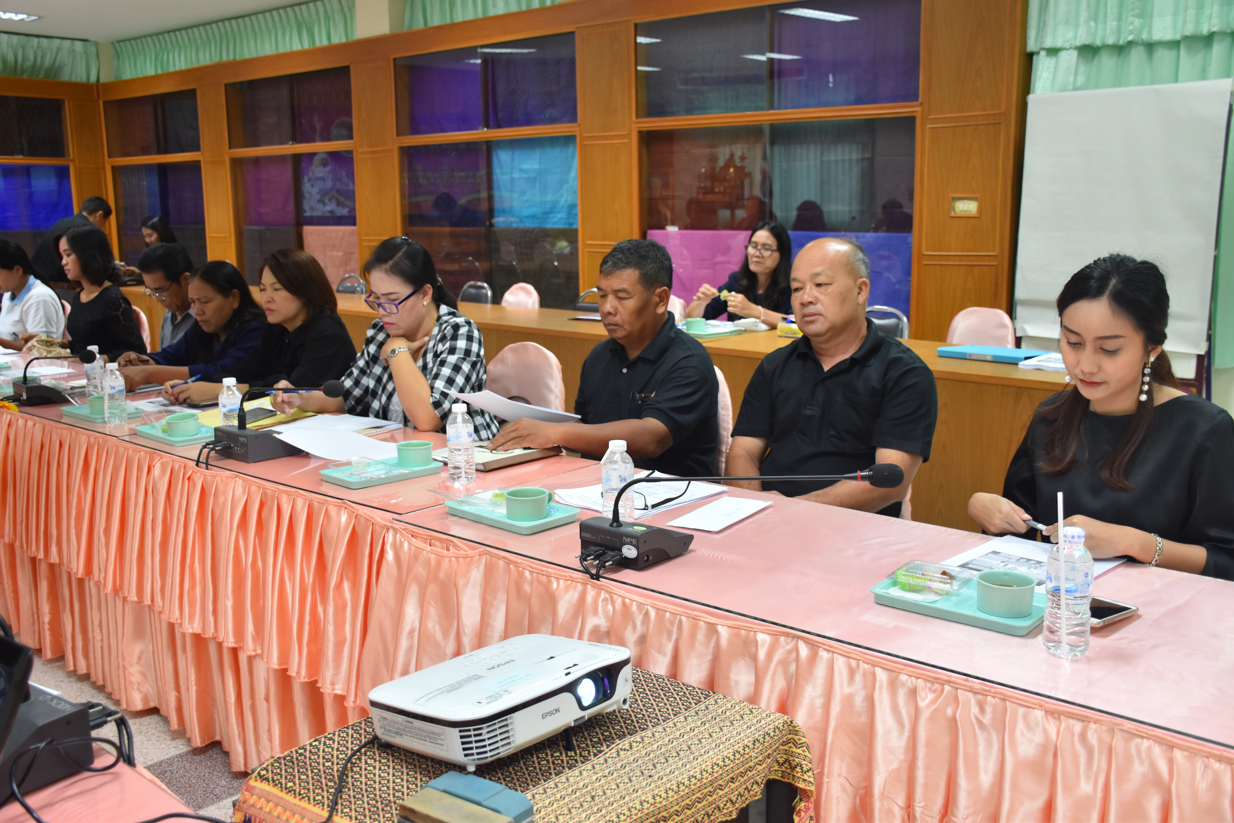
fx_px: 1182
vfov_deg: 38.4
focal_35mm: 34
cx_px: 617
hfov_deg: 55.1
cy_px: 412
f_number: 4
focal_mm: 23
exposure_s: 1/60
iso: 640
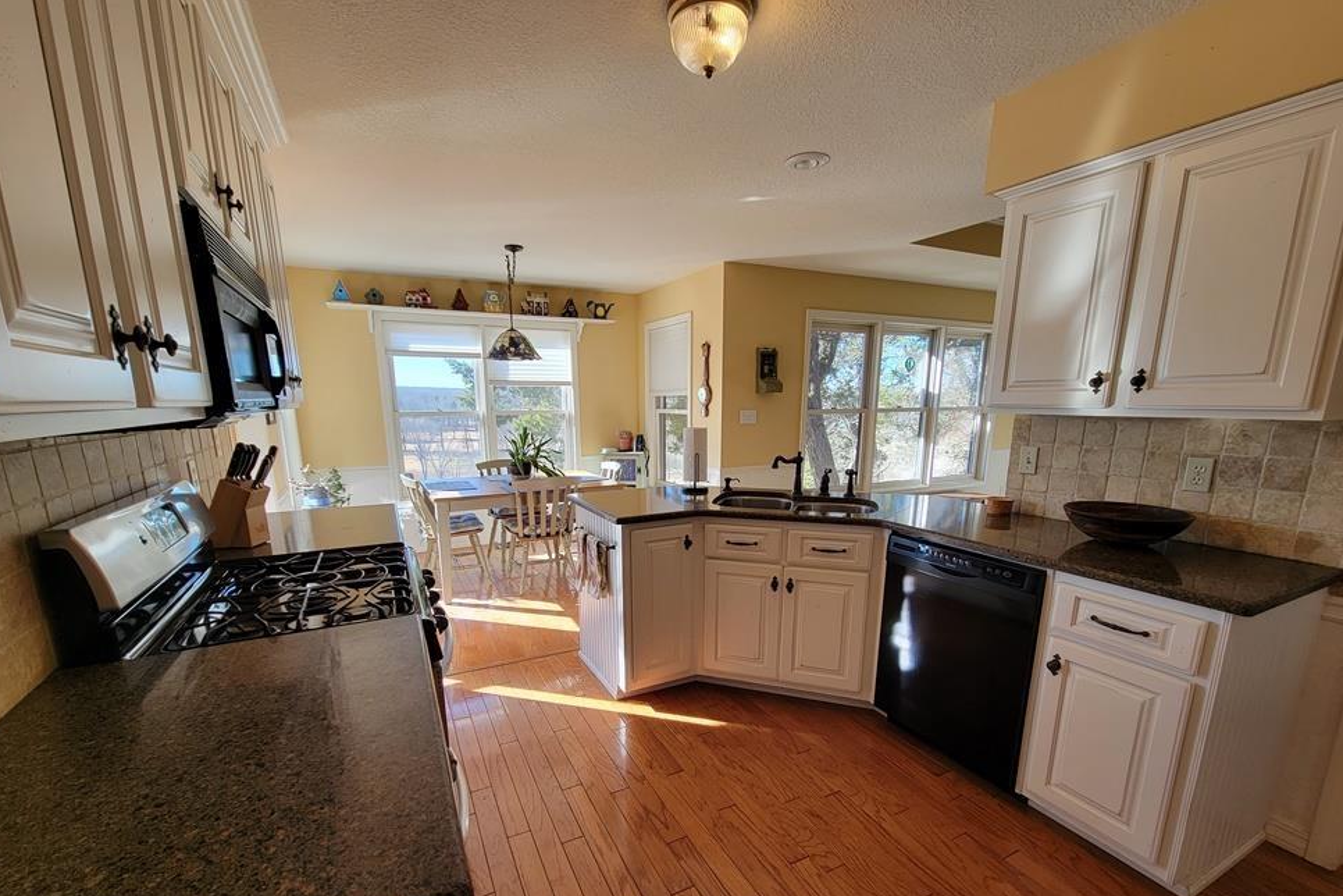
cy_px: 520
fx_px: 522
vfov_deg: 80.6
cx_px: 659
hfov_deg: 104.2
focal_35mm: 14
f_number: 2.2
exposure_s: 1/60
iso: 50
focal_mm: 2.2
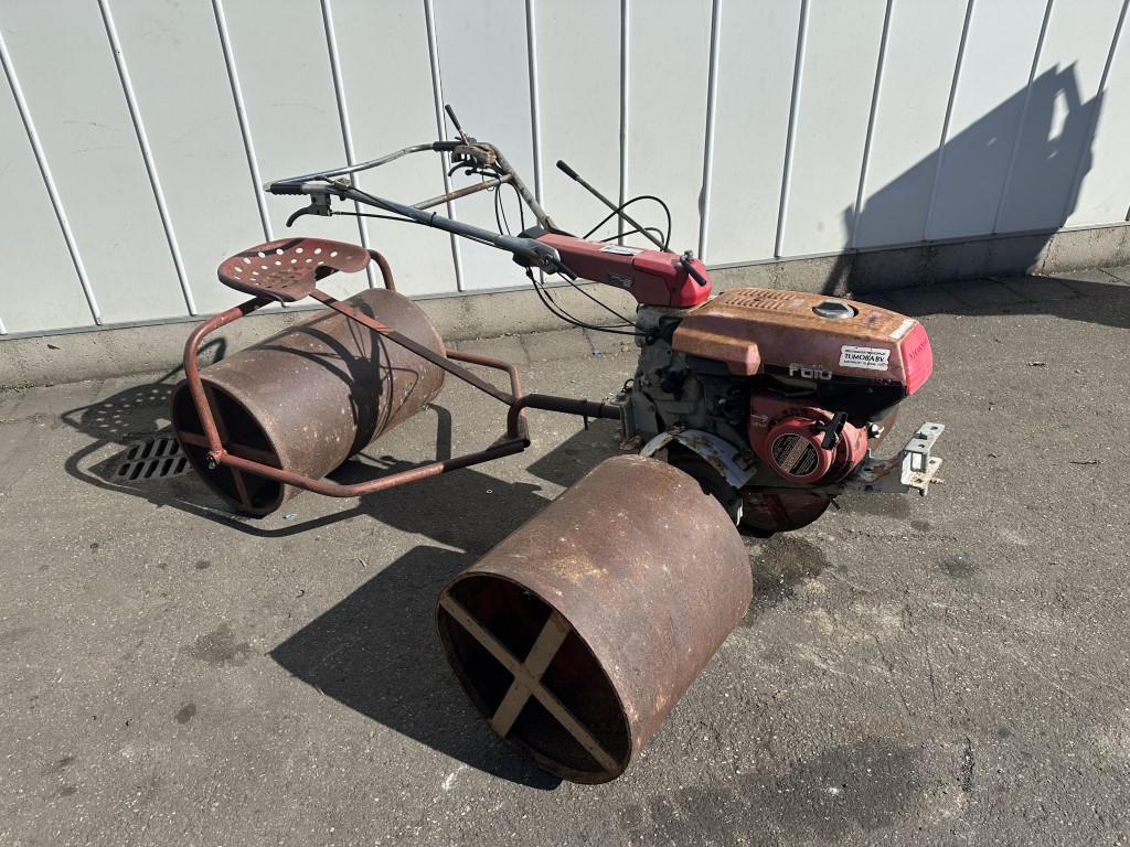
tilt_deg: -29.9
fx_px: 783
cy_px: 424
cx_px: 565
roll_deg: +2.5
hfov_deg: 71.6
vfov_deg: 56.8
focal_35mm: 24
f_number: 1.78
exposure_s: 1/6211
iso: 80
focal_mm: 6.86
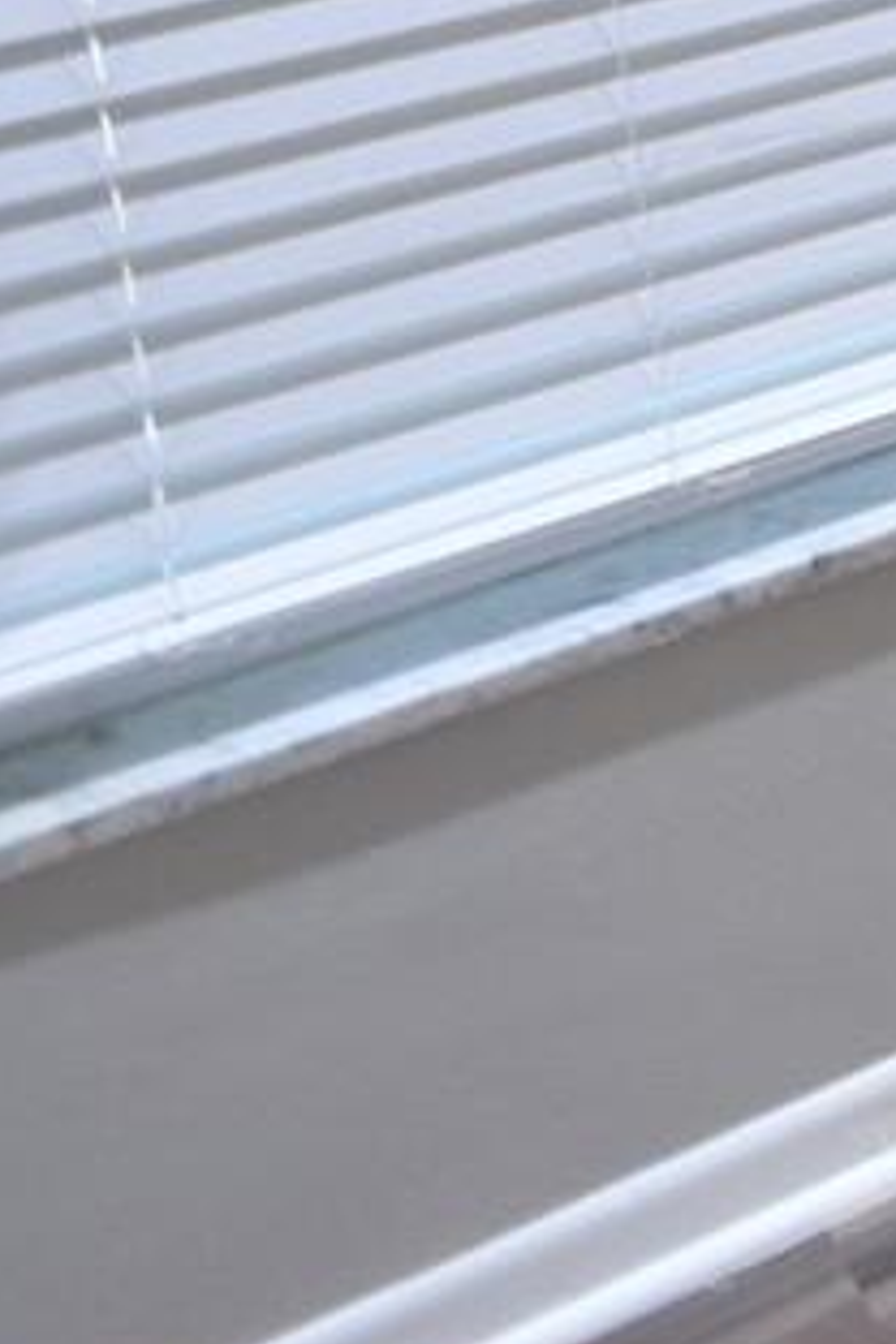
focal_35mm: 77
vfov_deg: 20.9
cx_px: 2990
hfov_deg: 10.1
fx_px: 2874
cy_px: -849
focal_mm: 10
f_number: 3.5
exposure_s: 1/45
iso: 800
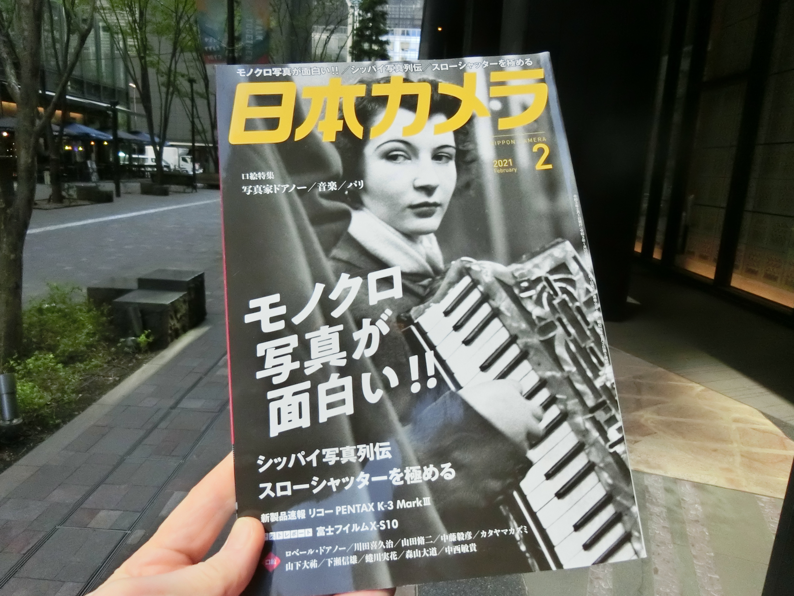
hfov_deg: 69.4
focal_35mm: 25
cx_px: 397
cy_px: 298
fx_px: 573
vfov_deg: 54.9
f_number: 3.5
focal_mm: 4.5
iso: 500
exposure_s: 1/1000
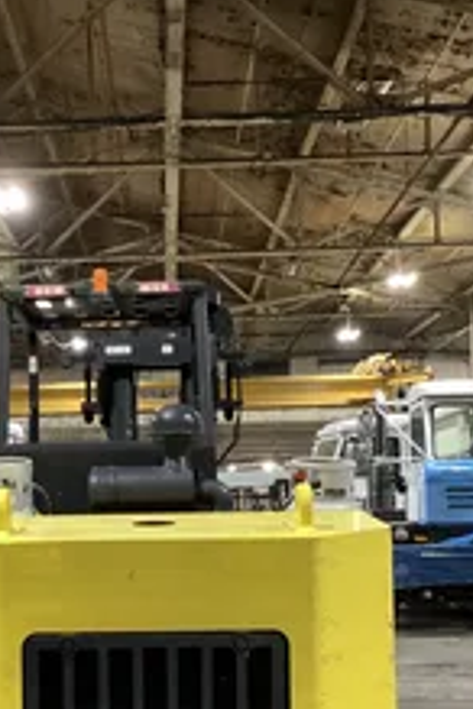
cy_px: 518
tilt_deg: -0.7
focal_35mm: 59
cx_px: 159
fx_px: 1163
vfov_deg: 33.4
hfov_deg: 22.9
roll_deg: +1.1
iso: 400
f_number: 2.4
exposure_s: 1/40
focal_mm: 3.3
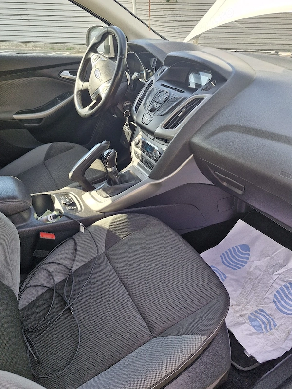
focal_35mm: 23
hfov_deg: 58.9
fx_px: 259
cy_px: 194
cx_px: 146
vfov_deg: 73.9
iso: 50
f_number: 1.8
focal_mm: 5.54
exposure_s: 1/182
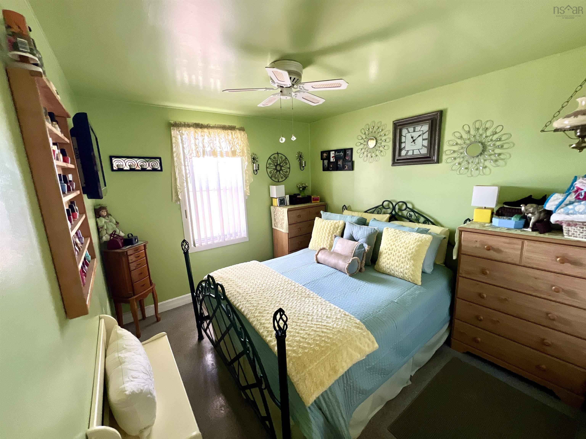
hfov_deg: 106.2
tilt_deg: -9.4
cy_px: 220
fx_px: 220
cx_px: 293
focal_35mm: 13
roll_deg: +2.9
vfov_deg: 89.9
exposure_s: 1/99
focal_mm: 1.57
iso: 160
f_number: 1.8
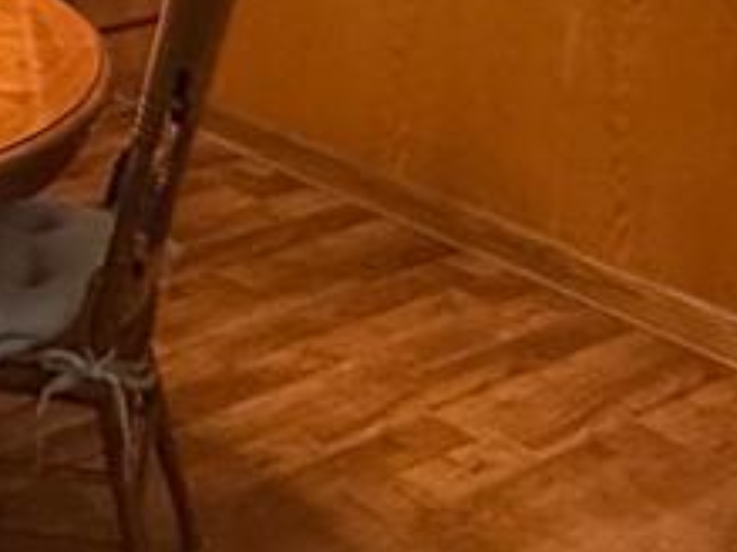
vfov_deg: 14.8
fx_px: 1958
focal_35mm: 92
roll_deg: -1.1
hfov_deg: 19.9
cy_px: -313
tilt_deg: -7.8
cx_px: -178
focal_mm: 2.22
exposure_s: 1/60
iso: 320
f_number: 2.2
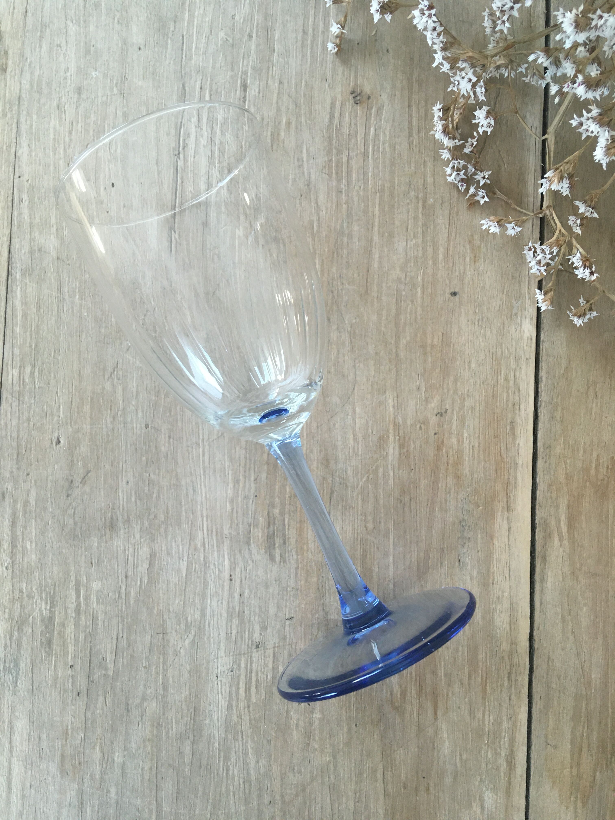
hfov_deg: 48.2
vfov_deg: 61.7
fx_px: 687
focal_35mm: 29
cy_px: 410
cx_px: 308
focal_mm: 4.15
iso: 64
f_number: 2.2
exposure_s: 1/33
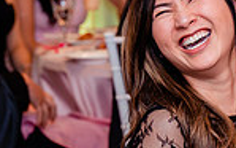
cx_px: 168
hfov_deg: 6.2
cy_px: 62
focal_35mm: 341
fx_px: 2192
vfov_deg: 3.8
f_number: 3.5
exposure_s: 1/160
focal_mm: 68
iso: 640
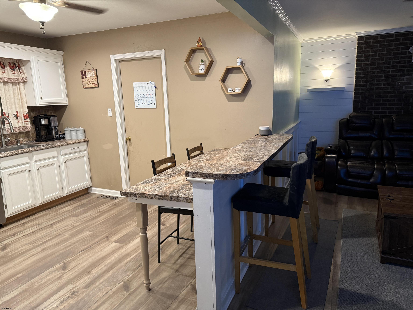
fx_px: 286
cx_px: 206
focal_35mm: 24
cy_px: 155
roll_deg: +1.8
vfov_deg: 56.8
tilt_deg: -11.0
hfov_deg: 71.6
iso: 250
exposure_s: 1/60
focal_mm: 6.76
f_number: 1.78
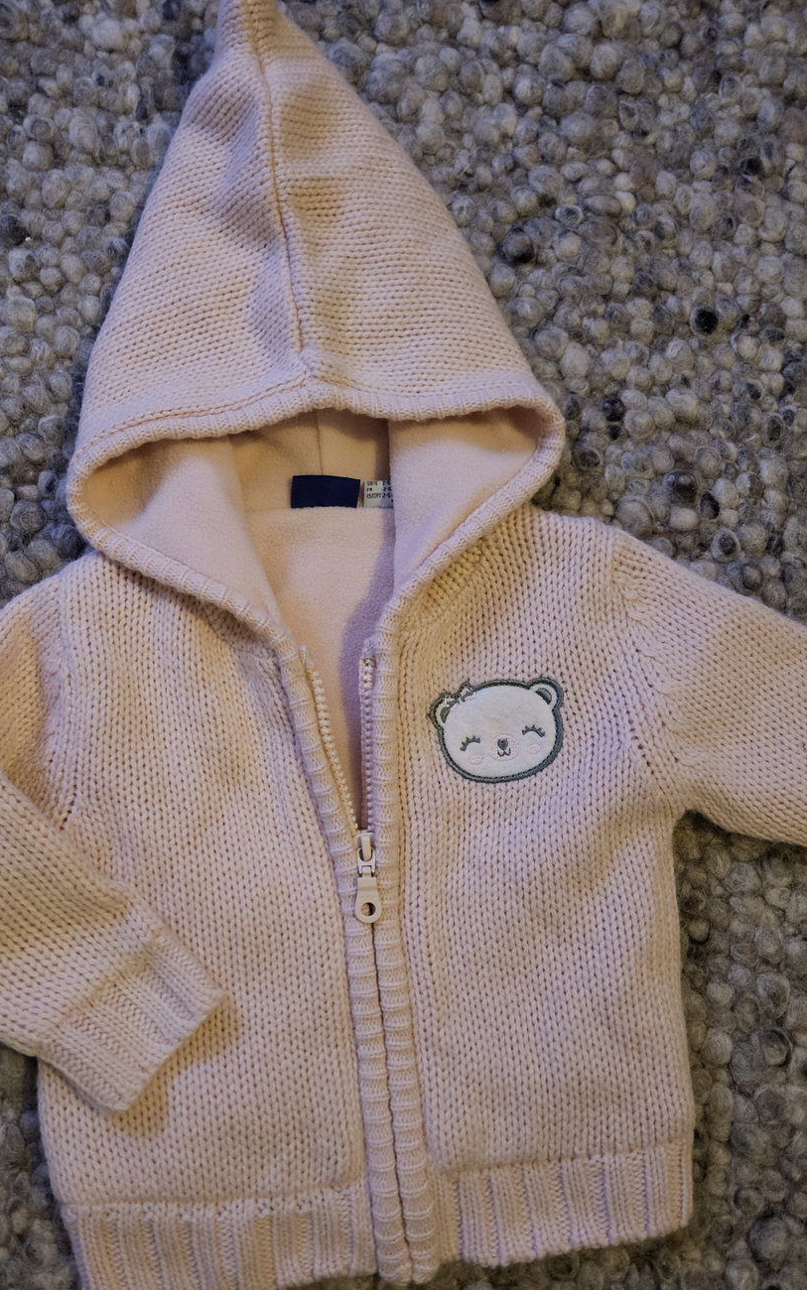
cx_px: 342
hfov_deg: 40.5
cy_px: 659
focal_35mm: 31
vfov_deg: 61.2
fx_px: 1090
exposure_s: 1/33.4
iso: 640
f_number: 1.8
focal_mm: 5.4
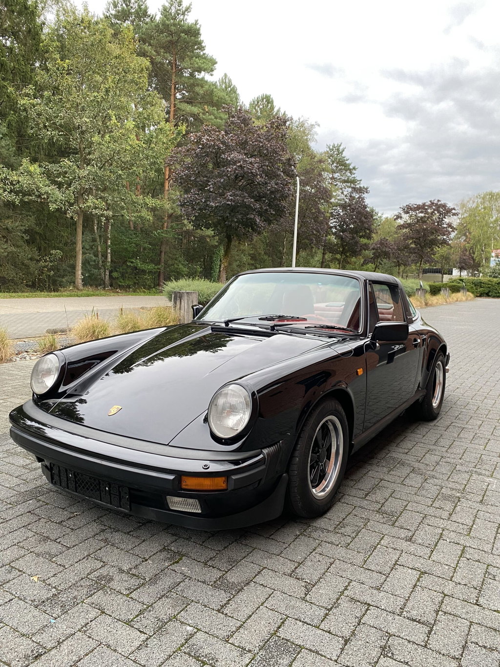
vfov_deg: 67.3
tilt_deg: -6.7
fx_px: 501
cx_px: 250
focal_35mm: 26
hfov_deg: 53.1
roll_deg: -2.9
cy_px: 334
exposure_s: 1/96
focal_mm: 4.25
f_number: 1.8
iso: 125
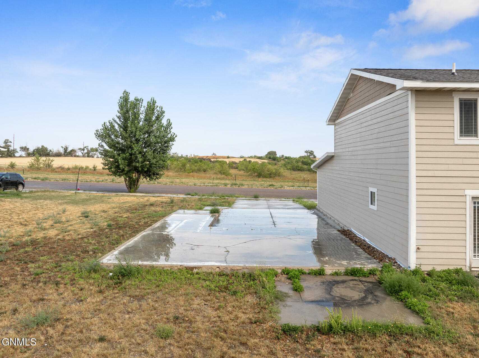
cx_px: 240
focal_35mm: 24
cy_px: 179
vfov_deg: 56.8
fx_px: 332
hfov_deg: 71.6
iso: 100
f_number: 6.3
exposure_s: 1/320
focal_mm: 12.29
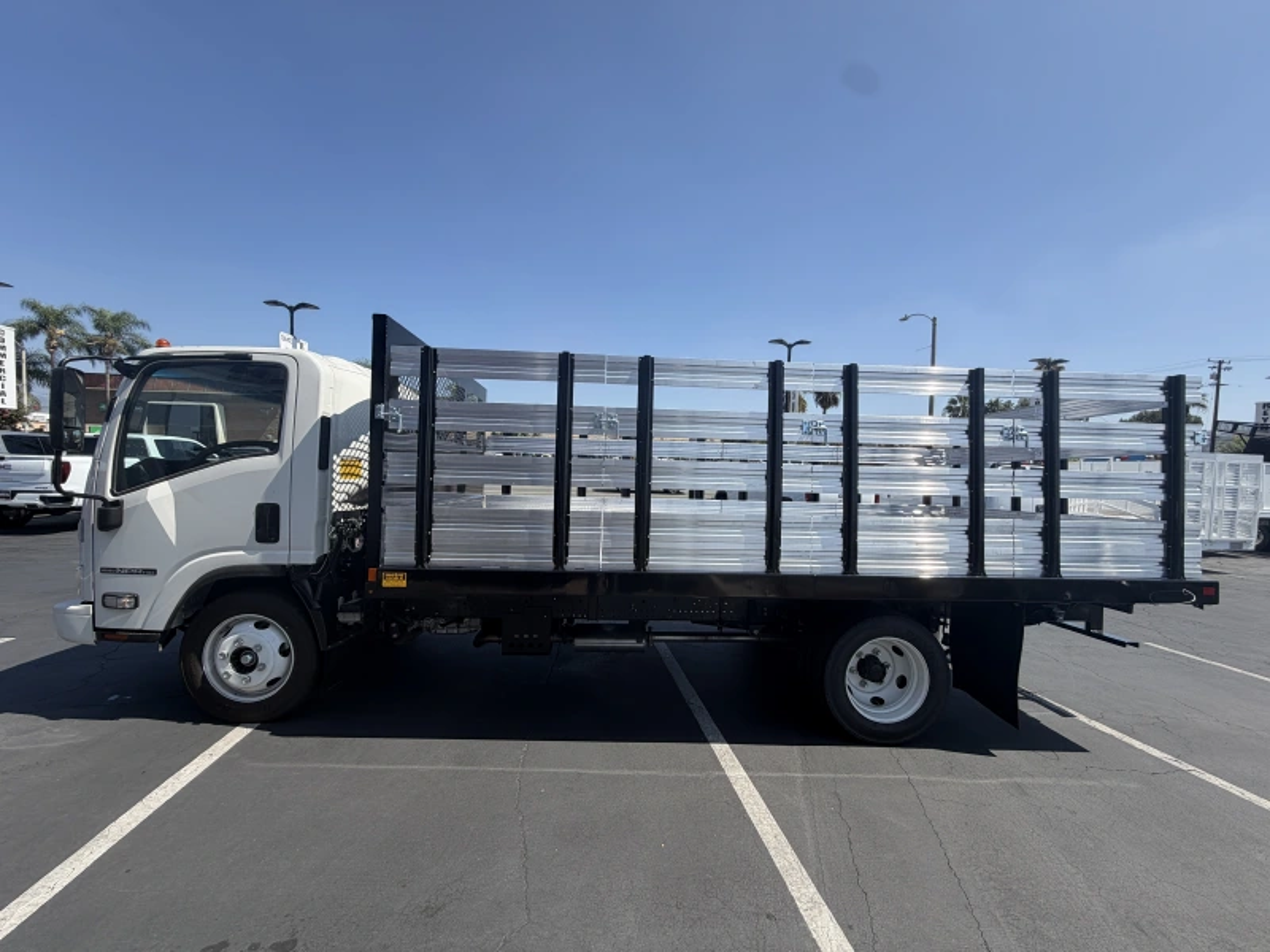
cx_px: 635
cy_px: 476
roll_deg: -1.1
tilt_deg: -1.9
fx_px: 514
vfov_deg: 85.7
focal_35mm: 14
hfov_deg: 102.1
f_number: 2.2
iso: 25
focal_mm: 2.22
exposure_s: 1/770
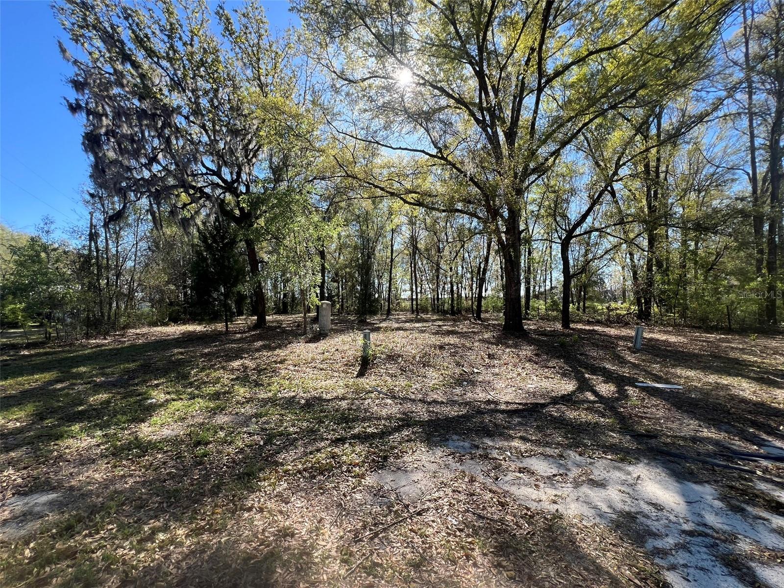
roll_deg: +0.8
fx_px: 294
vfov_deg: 89.9
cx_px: 392
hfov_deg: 106.2
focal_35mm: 13
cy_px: 294
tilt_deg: +1.6
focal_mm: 1.57
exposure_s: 1/536
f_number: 1.8
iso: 32
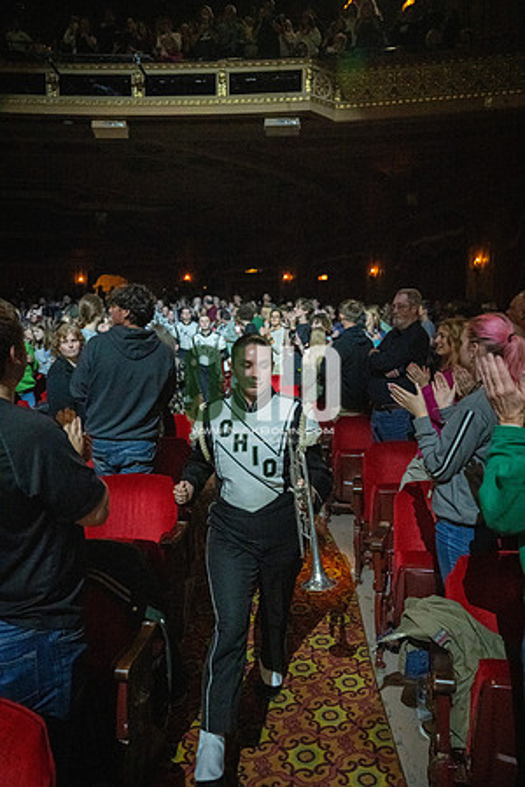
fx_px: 547
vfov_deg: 71.5
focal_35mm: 25
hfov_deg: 51.3
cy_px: 394
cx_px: 262
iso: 12800
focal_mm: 25
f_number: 2.8
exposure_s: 1/500
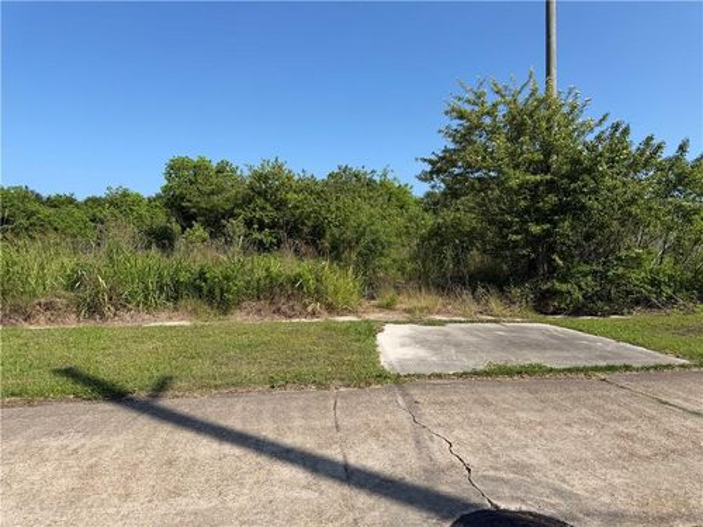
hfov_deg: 71.6
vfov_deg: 56.8
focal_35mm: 24
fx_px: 487
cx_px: 352
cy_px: 264
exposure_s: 1/4673
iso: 80
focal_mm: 6.76
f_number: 1.78
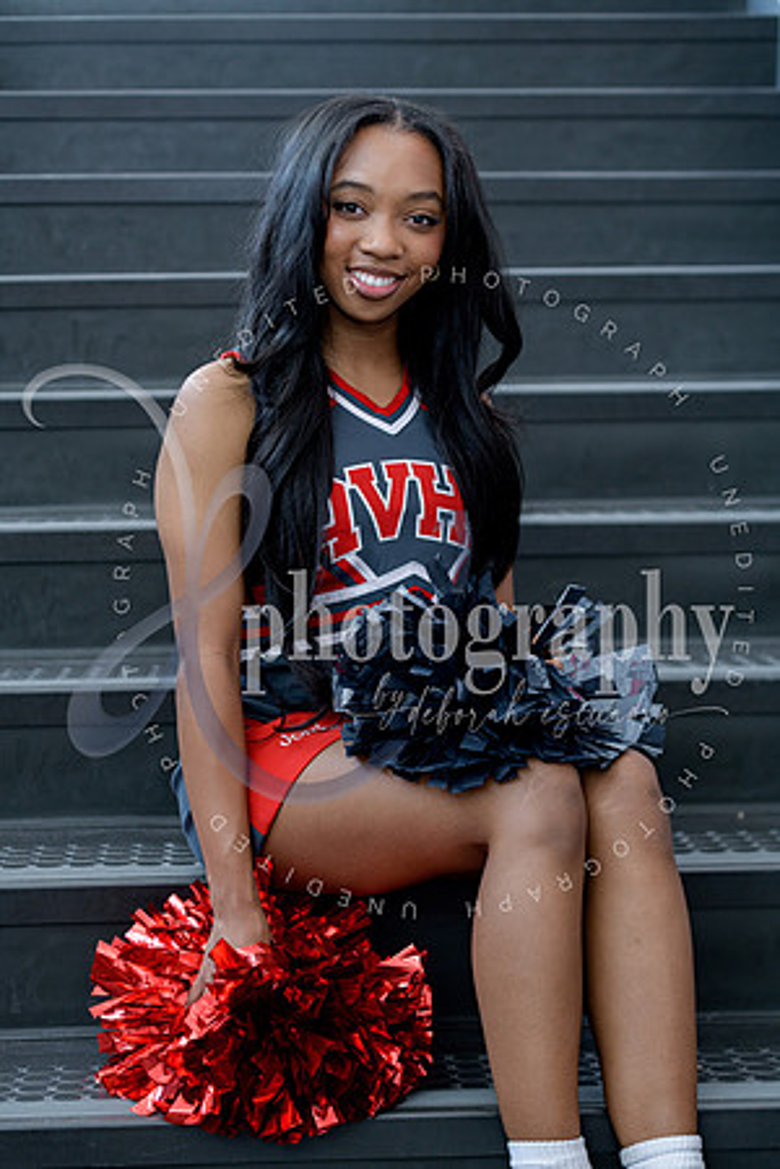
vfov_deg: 28.8
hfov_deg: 19.5
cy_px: 584
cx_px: 390
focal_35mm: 70
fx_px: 2275
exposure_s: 1/80
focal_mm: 70
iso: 250
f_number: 2.8
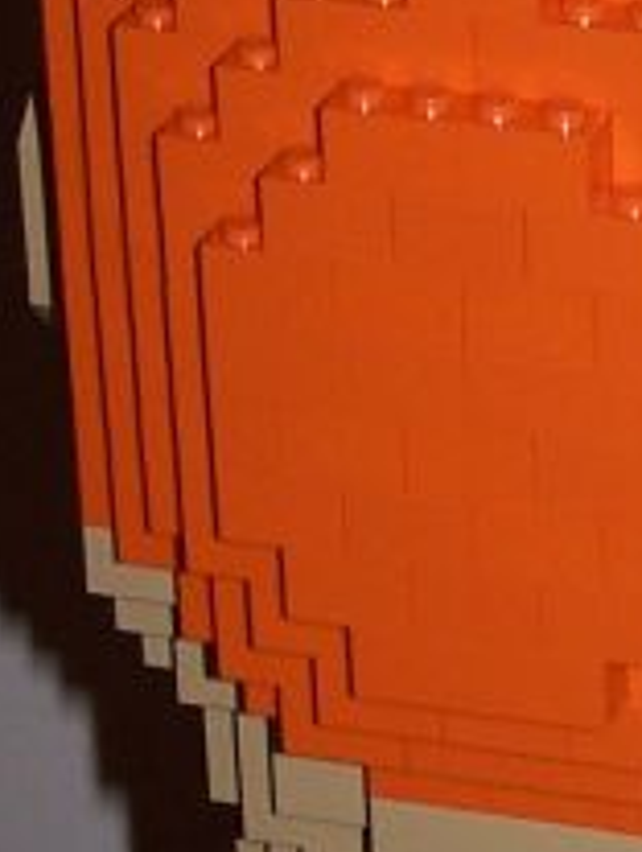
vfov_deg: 8.3
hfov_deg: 6.3
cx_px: 757
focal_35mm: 237
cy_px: 560
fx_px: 5843
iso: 80
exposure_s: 1/60
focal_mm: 8
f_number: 3
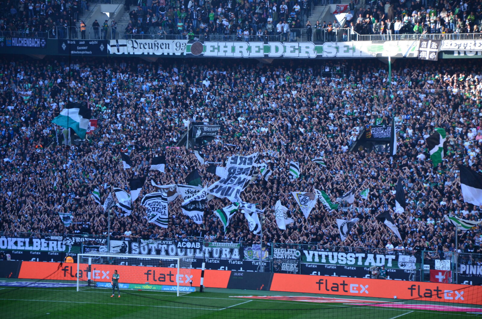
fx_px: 2105
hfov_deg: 13.1
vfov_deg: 8.7
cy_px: 160
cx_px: 241
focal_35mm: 158
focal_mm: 105
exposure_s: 1/250
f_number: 5.6
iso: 450
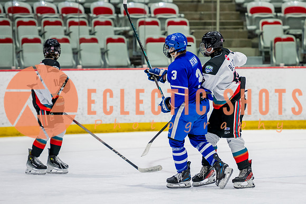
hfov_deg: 7.8
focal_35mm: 265
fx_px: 2253
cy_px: 113
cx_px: 200
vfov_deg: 5.2
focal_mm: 160
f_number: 3.2
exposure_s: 1/800
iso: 1600
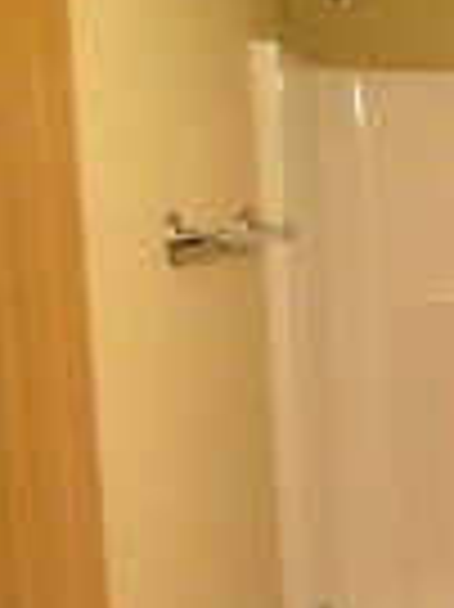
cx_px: 715
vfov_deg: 16.5
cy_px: 667
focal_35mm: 116
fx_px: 2032
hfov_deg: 12.1
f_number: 2.4
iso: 125
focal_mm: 4.28
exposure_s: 1/20
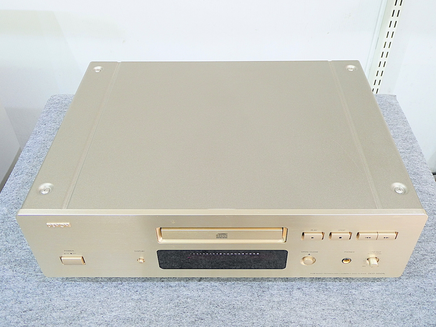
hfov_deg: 55.4
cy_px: 164
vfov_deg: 42.9
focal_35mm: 33
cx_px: 218
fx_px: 416
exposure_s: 1/10
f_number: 3.6
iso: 200
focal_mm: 5.8
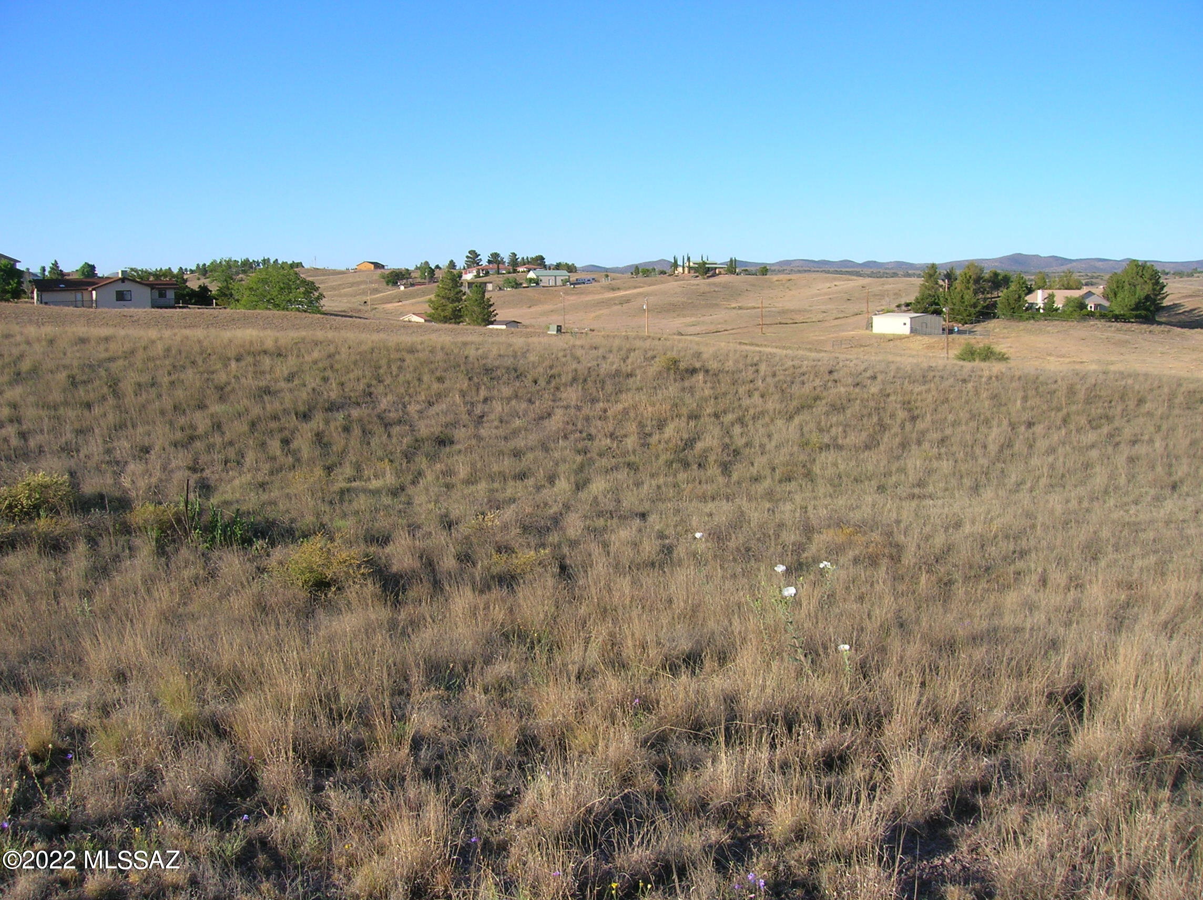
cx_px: 602
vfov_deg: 41.7
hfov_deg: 54.0
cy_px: 450
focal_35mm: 34
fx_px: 1181
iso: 50
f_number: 4.9
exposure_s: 1/250
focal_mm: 5.7
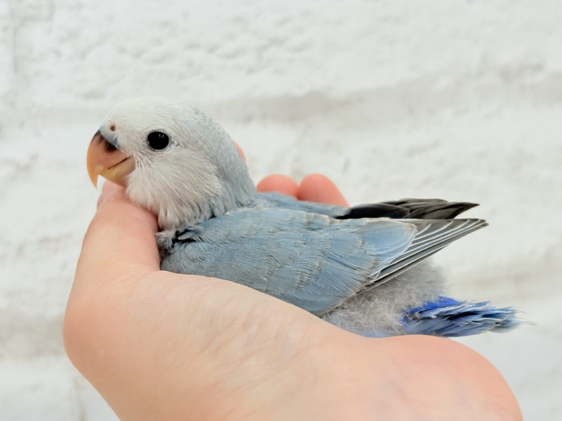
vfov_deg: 28.0
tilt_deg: -7.2
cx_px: 281
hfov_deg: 36.8
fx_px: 844
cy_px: 210
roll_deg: +4.9
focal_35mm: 52
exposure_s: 1/100
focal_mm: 5.96
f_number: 1.6
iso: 80
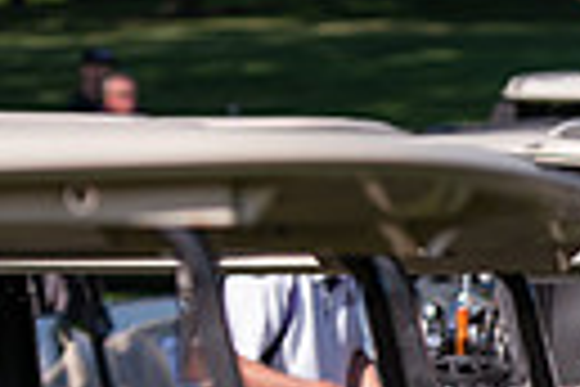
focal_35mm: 441
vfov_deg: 3.1
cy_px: 506
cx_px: 1120
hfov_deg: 4.6
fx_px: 7104
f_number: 4
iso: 100
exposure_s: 1/800
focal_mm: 98
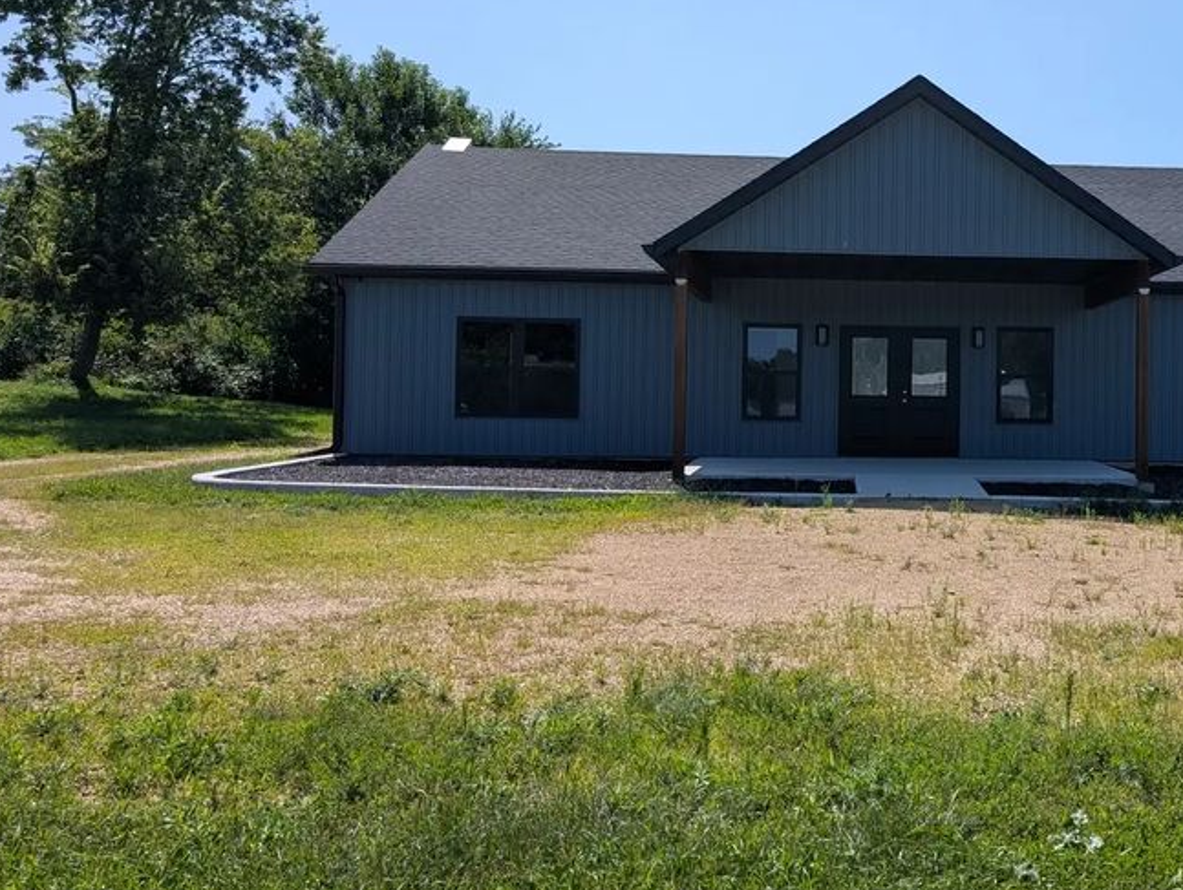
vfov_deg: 37.7
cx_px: 914
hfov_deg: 46.8
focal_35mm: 38
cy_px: 365
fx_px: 1300
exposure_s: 1/1203
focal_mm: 6.9
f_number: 1.68
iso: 23
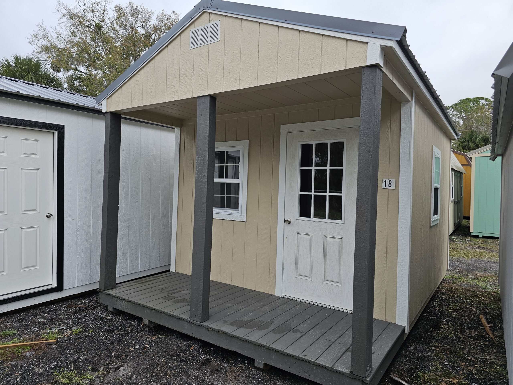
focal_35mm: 23
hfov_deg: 73.9
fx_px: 341
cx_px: 256
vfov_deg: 58.9
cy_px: 192
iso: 32
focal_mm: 6.3
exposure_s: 1/120
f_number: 1.7
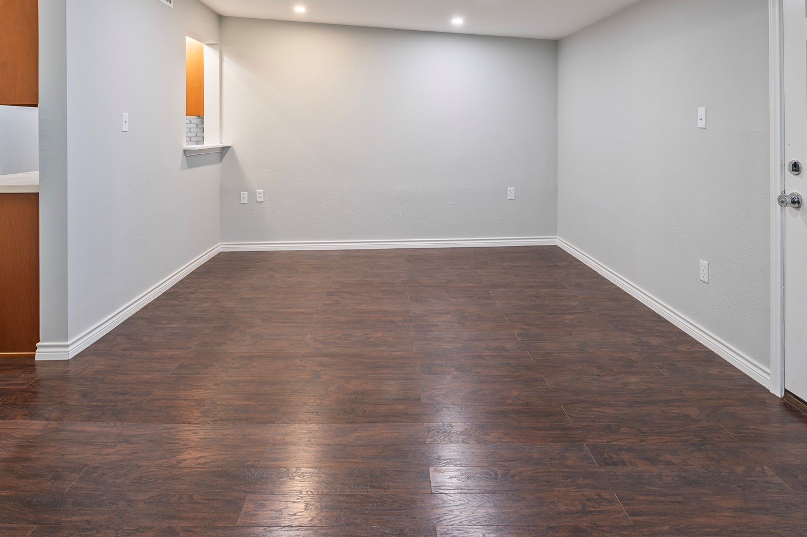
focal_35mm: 23
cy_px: 129
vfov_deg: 52.4
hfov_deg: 76.1
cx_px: 390
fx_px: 515
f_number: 6.3
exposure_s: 1/1.67
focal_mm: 15
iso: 125
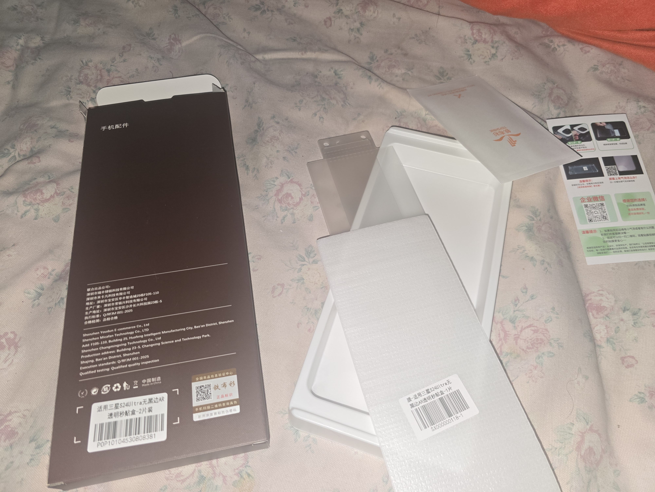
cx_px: 328
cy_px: 246
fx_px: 435
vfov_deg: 58.9
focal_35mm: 23
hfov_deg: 73.9
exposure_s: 1/24
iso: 100
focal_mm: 6.3
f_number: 1.7
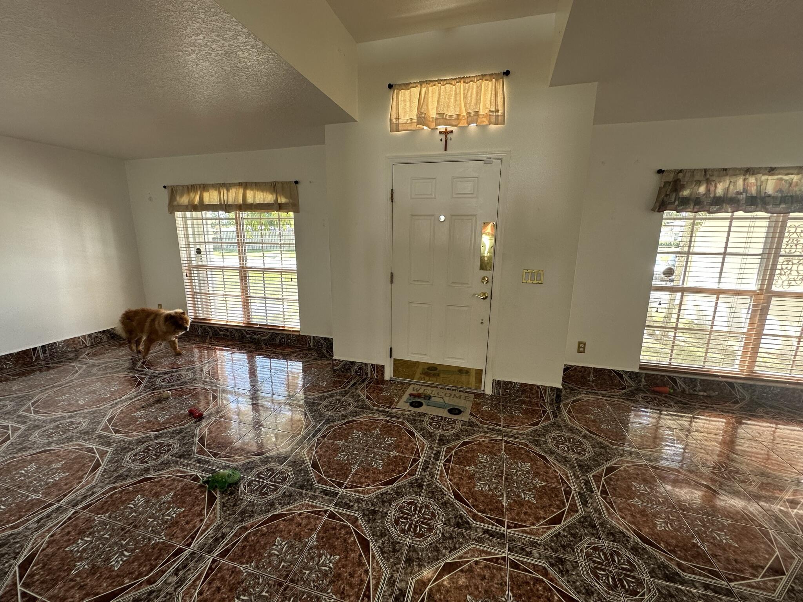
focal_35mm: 14
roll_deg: -0.6
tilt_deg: -12.1
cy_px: 301
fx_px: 325
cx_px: 402
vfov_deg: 85.7
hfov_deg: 102.1
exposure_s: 1/99
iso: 80
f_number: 2.2
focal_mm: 2.22
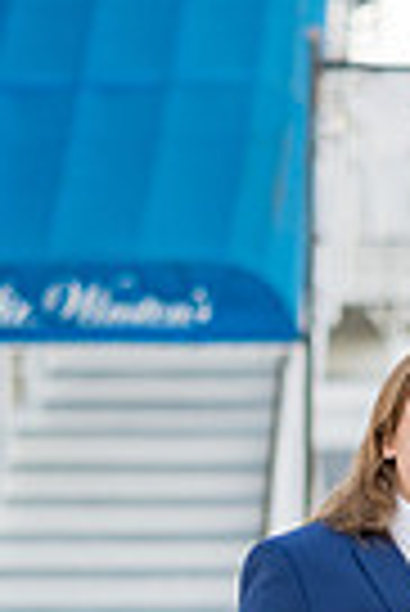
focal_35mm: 281
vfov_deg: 7.2
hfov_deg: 4.9
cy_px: 792
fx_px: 4788
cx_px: 604
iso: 125
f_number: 2.2
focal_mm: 85
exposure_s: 1/400
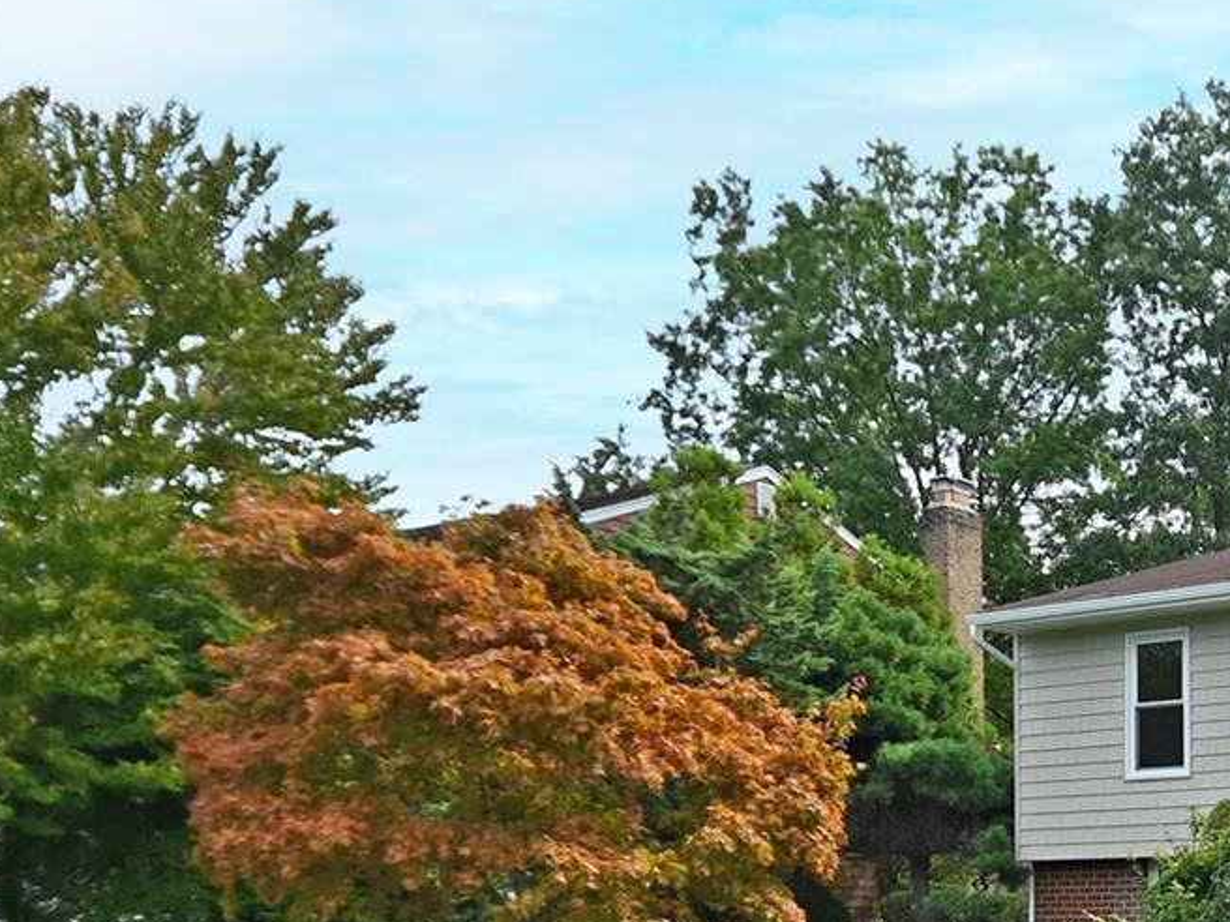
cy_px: 983
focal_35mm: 54
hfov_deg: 32.8
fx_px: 1919
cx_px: 1217
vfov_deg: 25.3
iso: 100
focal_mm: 12
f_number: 6.3
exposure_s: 1/320
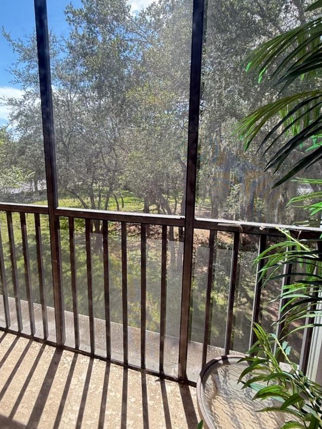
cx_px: 126
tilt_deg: -9.6
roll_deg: +1.0
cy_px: 196
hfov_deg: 67.9
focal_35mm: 19
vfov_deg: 84.5
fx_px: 236
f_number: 2.2
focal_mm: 2.22
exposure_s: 1/118
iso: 50
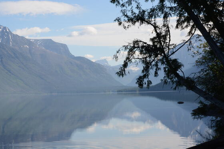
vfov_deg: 16.5
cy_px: 74
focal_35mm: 82
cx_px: 112
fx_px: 513
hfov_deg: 24.6
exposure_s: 1/160
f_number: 22
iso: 400
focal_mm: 55
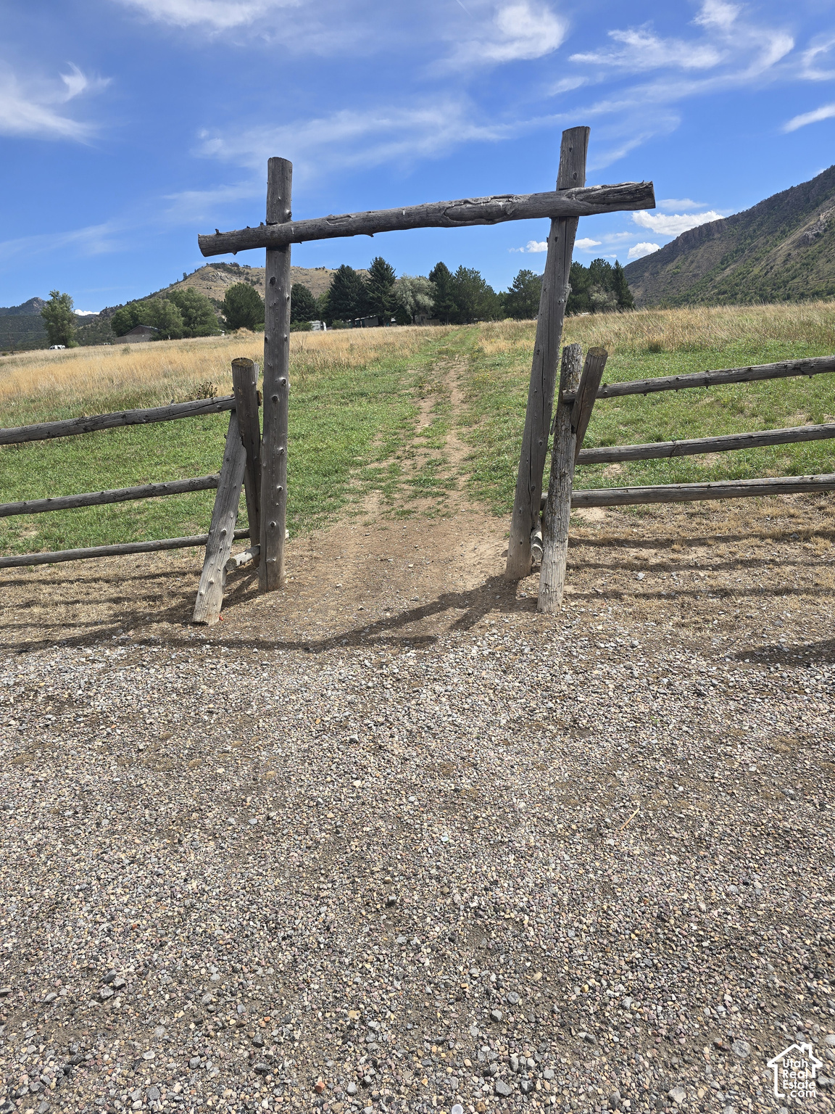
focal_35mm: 23
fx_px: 740
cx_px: 418
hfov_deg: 58.9
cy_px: 557
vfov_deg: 73.9
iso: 12
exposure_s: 1/878
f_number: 1.7
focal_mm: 6.3
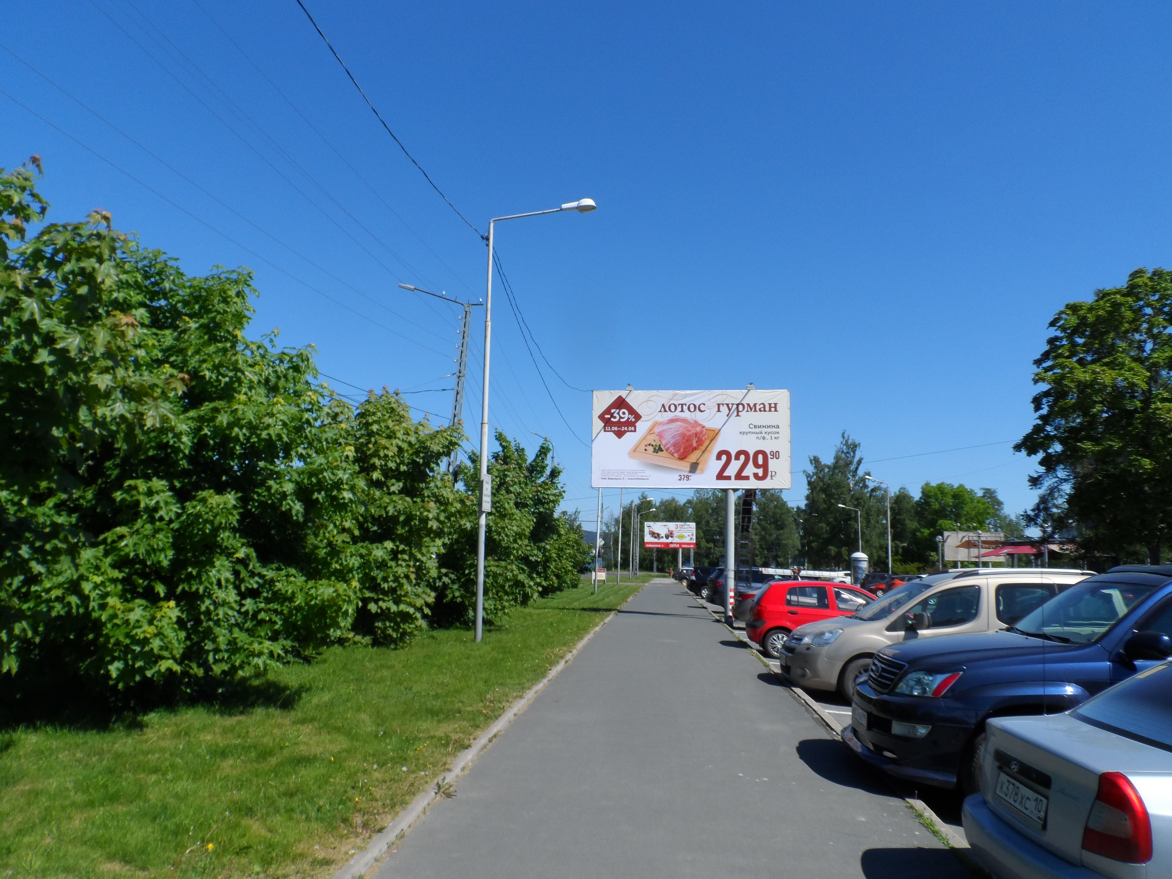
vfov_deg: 56.8
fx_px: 813
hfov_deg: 71.6
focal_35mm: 24
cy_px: 440
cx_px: 586
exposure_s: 1/500
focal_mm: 4
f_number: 4.5
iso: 80
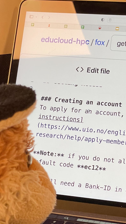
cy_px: 182
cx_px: 94
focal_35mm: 104
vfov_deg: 20.3
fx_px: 618
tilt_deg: -19.6
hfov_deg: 11.6
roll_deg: -1.0
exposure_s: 1/60
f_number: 2
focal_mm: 6
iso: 200
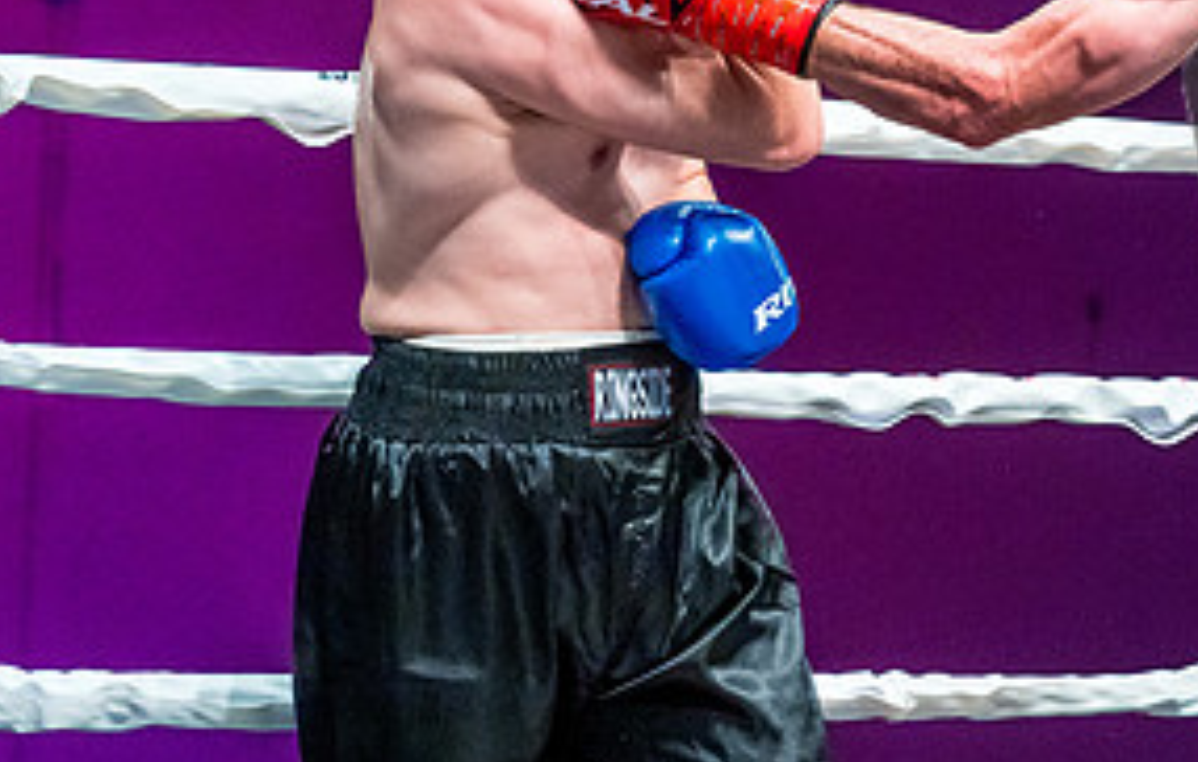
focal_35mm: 156
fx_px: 5119
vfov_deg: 8.5
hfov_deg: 13.1
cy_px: 5
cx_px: 1347
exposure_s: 1/1000
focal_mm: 62
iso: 4000
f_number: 4
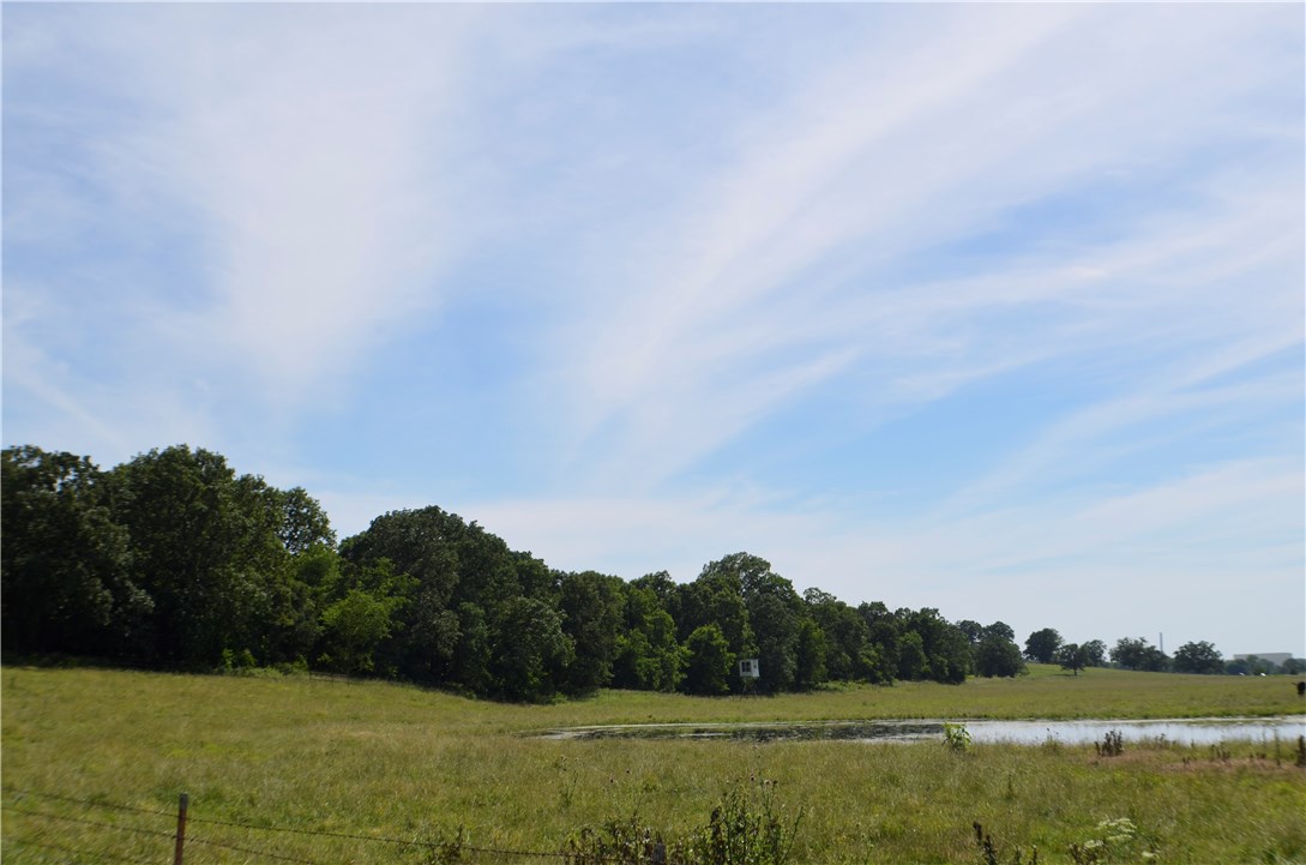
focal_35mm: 60
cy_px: 432
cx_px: 653
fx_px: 2172
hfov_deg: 33.5
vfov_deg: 22.5
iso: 100
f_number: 9
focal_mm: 40
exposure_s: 1/320
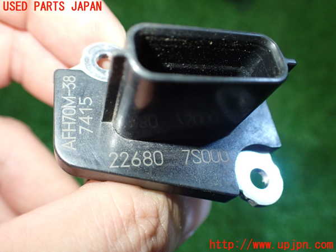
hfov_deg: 60.0
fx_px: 291
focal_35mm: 30
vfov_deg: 46.8
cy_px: 126
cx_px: 168
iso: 640
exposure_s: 1/125
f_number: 2.3
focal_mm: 5.4
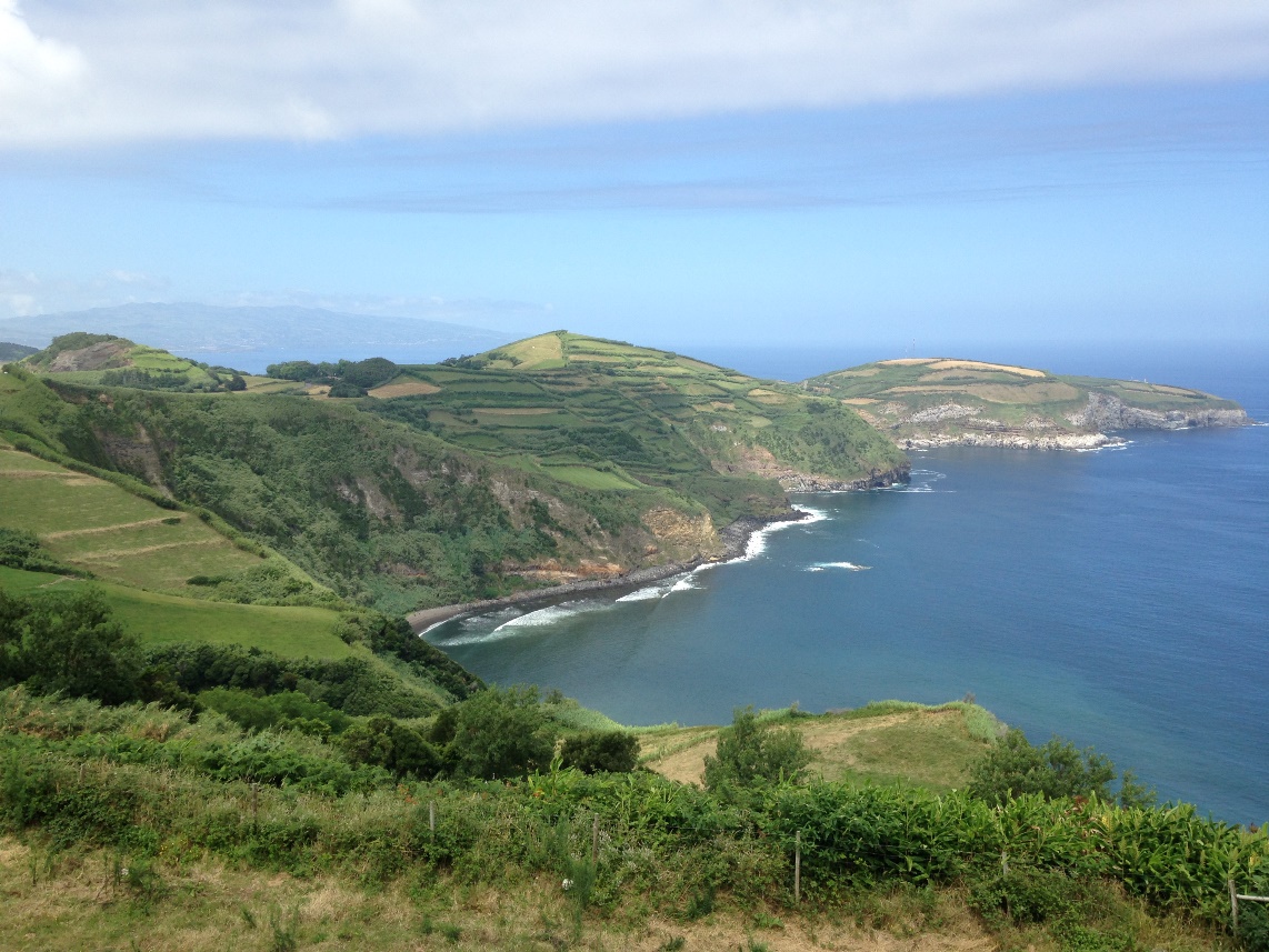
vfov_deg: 43.0
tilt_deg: -7.2
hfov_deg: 55.3
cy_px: 476
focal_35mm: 33
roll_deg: +0.0
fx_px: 1210
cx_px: 634
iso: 50
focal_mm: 4.12
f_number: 2.4
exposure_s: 1/1043
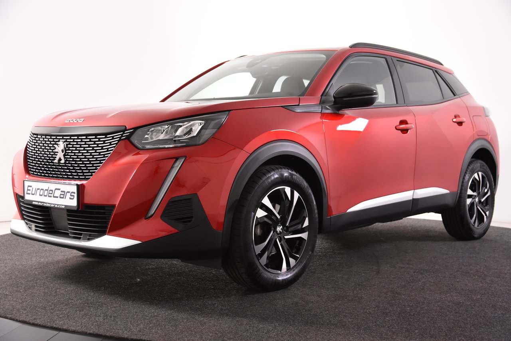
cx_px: 256
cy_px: 170
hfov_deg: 42.3
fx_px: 660
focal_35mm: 46
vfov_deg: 28.9
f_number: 4
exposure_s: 1/60
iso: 1600
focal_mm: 31
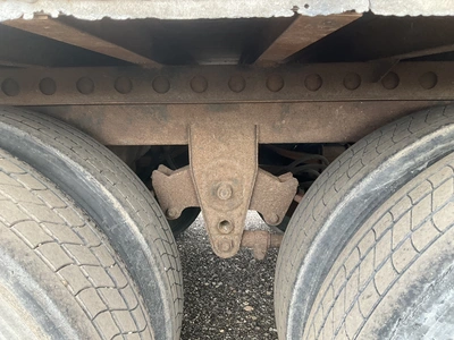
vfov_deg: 48.2
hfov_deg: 61.7
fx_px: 380
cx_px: 227
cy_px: 170
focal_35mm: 29
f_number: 1.8
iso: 40
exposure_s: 1/122
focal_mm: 3
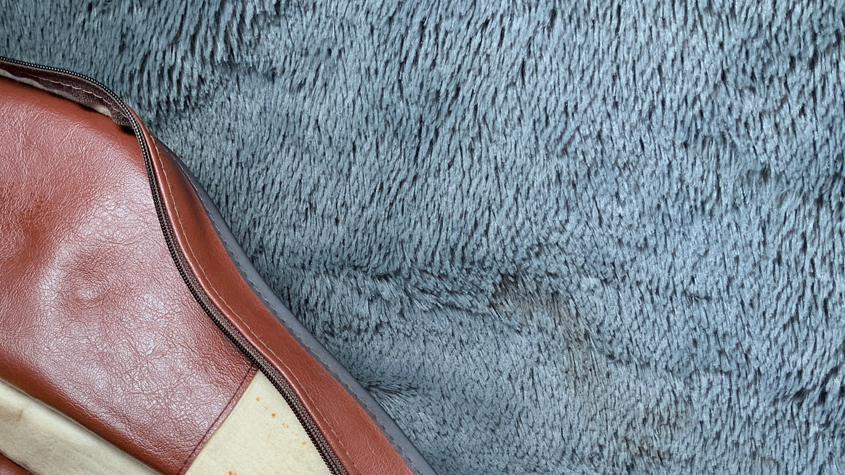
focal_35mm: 59
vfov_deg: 19.5
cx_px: 216
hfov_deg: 34.7
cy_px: 524
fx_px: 1322
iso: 25
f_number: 1.8
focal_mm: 3
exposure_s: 1/104
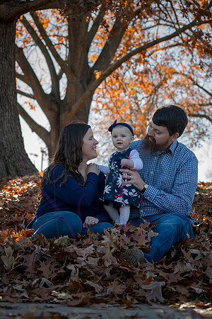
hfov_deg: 17.1
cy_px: 160
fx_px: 707
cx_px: 106
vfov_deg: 25.4
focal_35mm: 80
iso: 400
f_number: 6.3
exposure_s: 1/320
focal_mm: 80
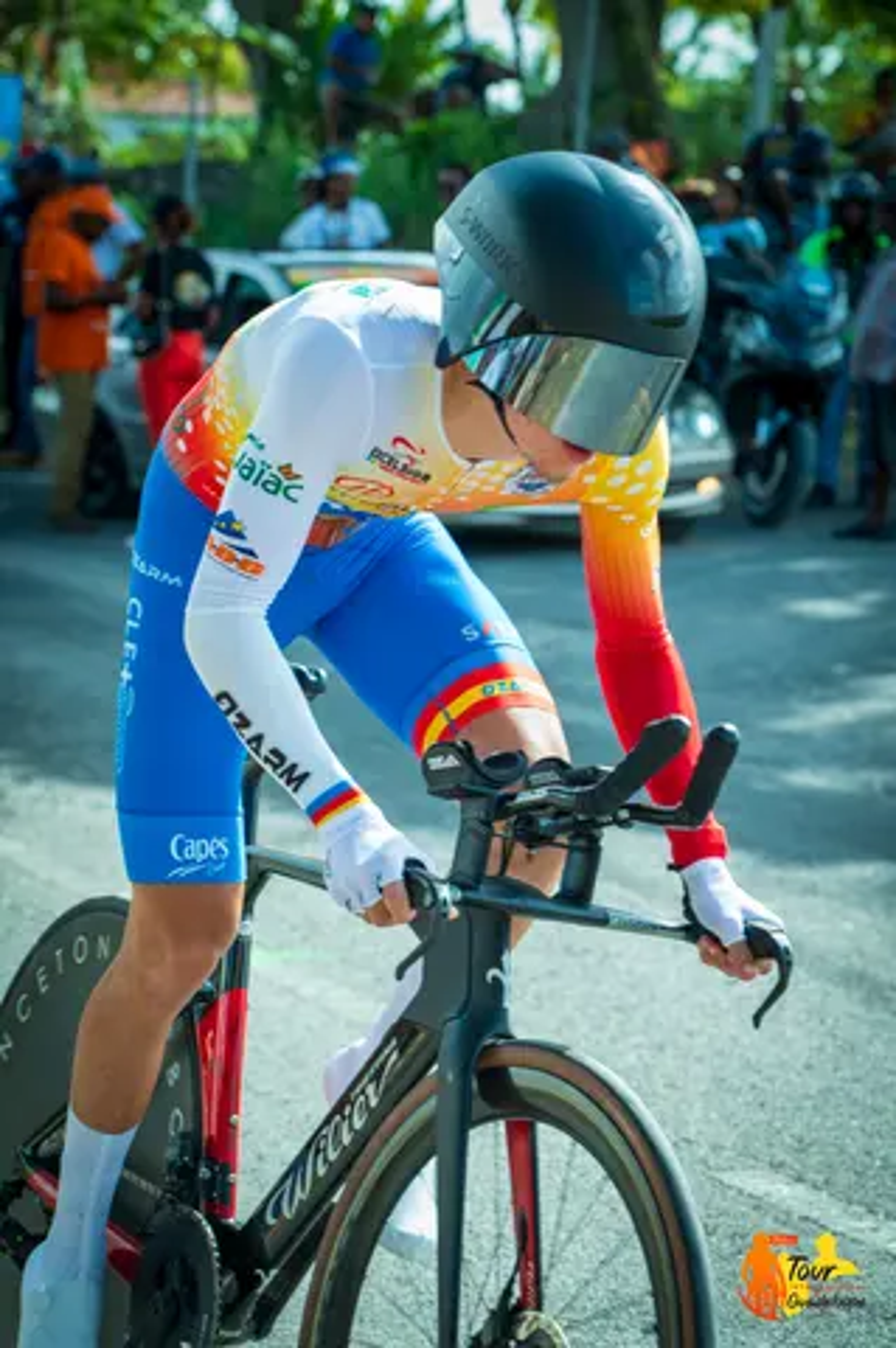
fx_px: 4190
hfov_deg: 12.2
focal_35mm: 112
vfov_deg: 18.3
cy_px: 674
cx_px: 448
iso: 1000
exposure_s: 1/1000
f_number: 7.1
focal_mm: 112
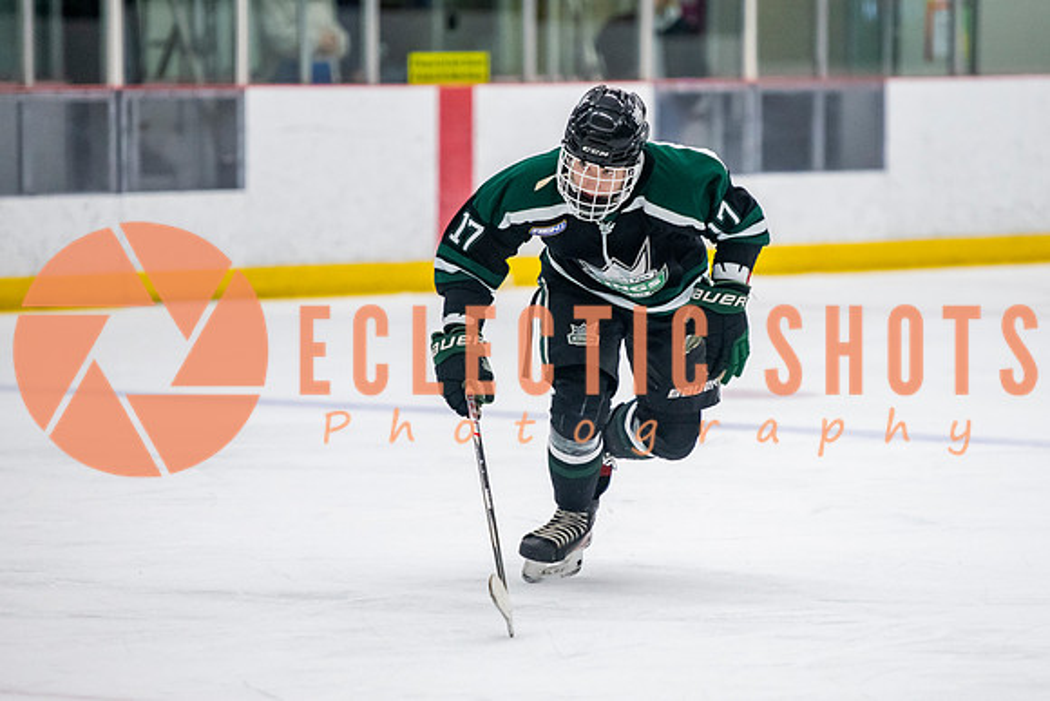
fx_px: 7532
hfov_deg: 8.0
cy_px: 401
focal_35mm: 258
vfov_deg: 5.3
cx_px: 625
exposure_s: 1/640
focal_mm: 185
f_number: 3.2
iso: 3200
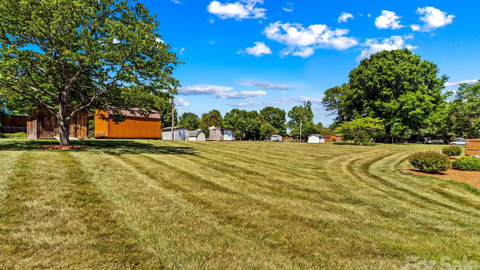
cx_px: 238
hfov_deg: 95.9
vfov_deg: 63.9
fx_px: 216
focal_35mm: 17
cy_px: 141
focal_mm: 16
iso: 100
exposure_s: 1/125
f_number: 8
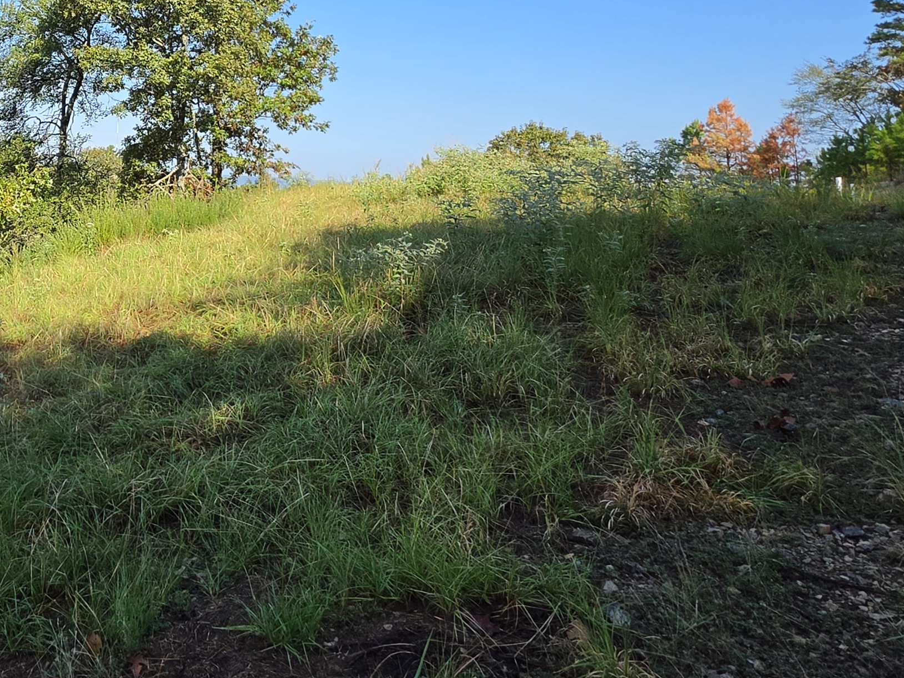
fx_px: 836
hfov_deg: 47.9
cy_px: 111
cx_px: 17
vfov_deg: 41.7
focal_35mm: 32
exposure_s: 1/1038
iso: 32
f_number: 1.9
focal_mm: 2.2
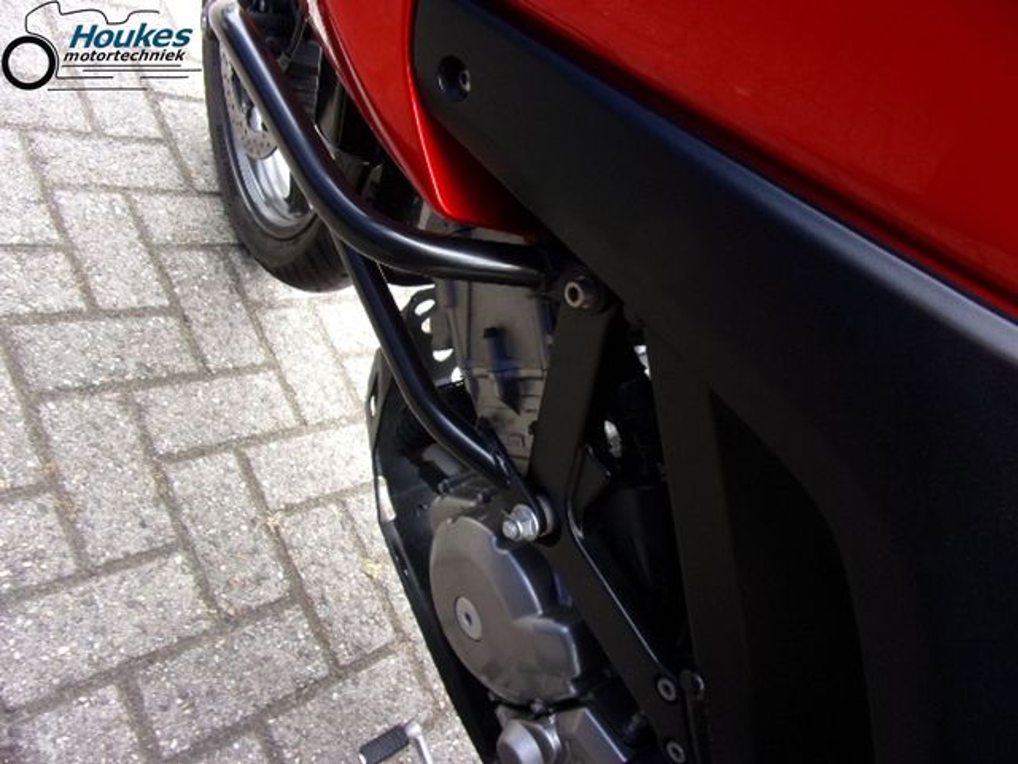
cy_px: 382
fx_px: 706
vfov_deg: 56.8
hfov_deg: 71.6
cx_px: 509
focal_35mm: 24
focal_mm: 4.3
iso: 122
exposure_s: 1/34
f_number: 3.3
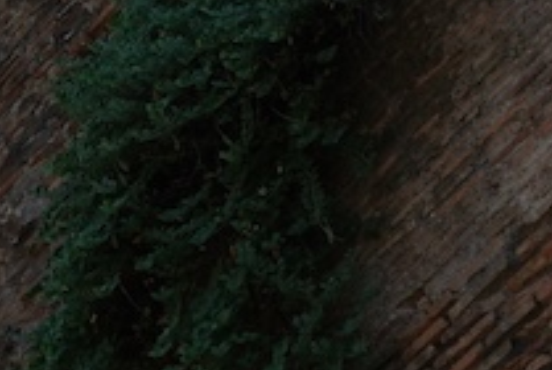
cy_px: 326
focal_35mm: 196
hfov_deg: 9.5
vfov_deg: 7.0
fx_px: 3010
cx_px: -724
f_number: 5.6
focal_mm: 27.1
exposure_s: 1/210
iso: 125
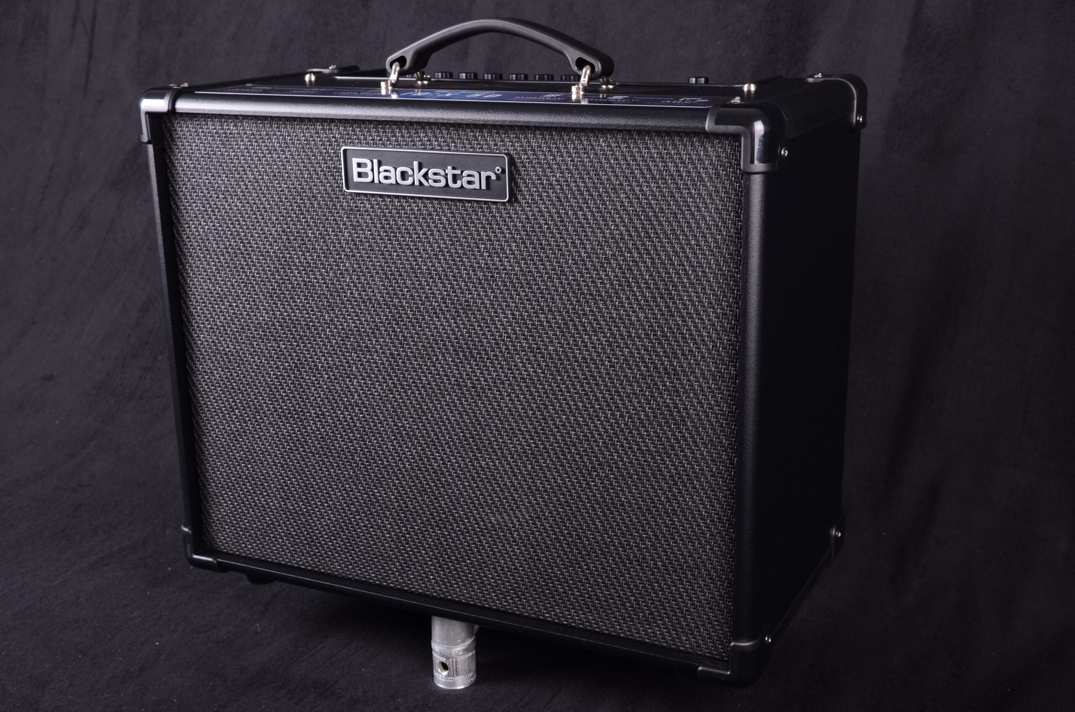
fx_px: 1341
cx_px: 538
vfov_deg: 29.7
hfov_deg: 43.7
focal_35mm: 45
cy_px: 356
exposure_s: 1/200
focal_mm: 30
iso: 200
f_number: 10
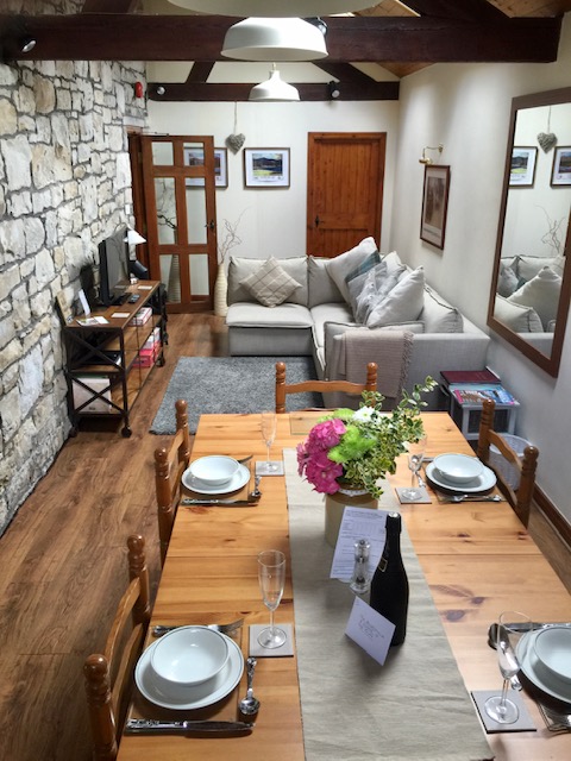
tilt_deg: -19.0
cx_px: 286
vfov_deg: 61.7
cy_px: 380
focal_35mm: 29
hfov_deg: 48.2
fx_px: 638
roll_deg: +0.3
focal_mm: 4.15
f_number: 2.2
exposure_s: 1/33
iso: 50
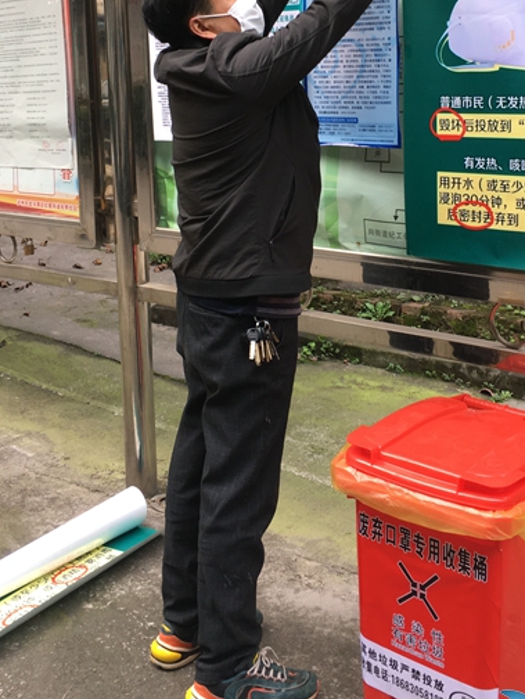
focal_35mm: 49
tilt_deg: -6.5
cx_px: 313
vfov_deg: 38.2
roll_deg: +1.1
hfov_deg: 29.6
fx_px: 990
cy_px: 199
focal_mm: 4.15
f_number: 2.2
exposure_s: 1/100
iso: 32
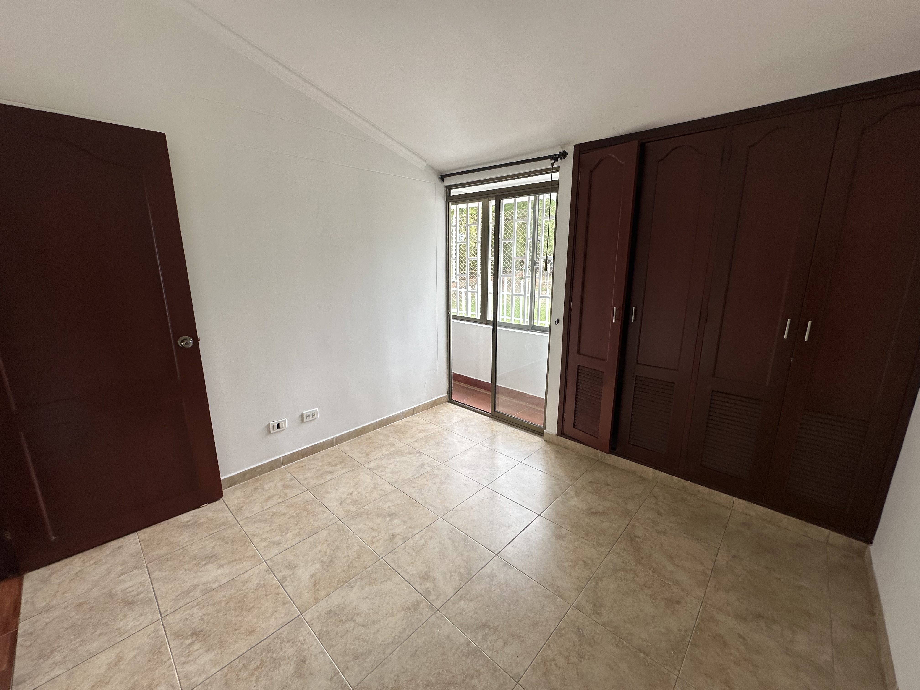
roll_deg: +0.3
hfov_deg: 102.1
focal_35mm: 14
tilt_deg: -13.4
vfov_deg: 85.7
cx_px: 460
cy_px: 345
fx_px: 372
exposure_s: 1/99
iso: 50
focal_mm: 2.22
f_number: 2.2
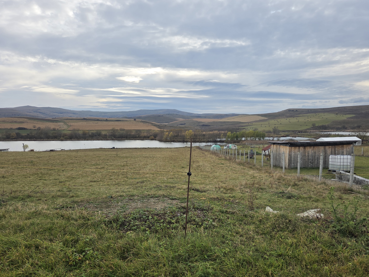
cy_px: 154
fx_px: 277
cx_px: 200
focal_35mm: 26
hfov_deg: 67.2
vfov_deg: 53.0
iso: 80
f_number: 1.8
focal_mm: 5.4
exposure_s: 1/3273
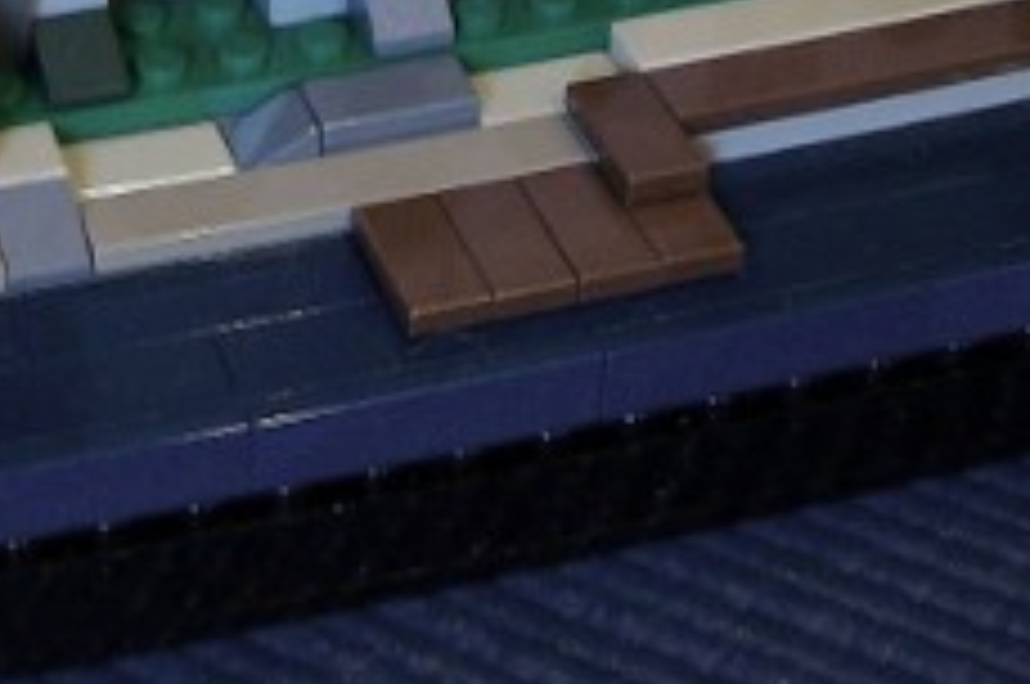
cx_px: 180
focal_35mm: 99
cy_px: -369
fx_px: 2828
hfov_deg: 20.4
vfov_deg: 13.0
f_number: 2.8
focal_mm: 5.7
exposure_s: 1/8.86
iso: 160
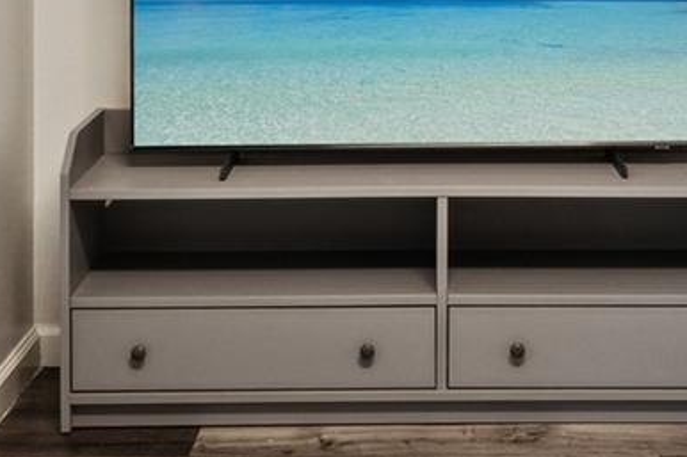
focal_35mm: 85
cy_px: -141
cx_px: 463
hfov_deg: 23.8
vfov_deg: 15.3
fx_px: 1621
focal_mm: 16
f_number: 8
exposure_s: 1/10
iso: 640
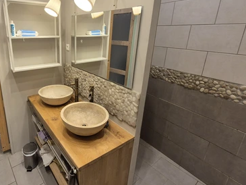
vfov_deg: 68.0
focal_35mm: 19
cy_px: 73
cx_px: 78
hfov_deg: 81.2
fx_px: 135
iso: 125
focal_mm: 2.2
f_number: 2.2
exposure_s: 1/50
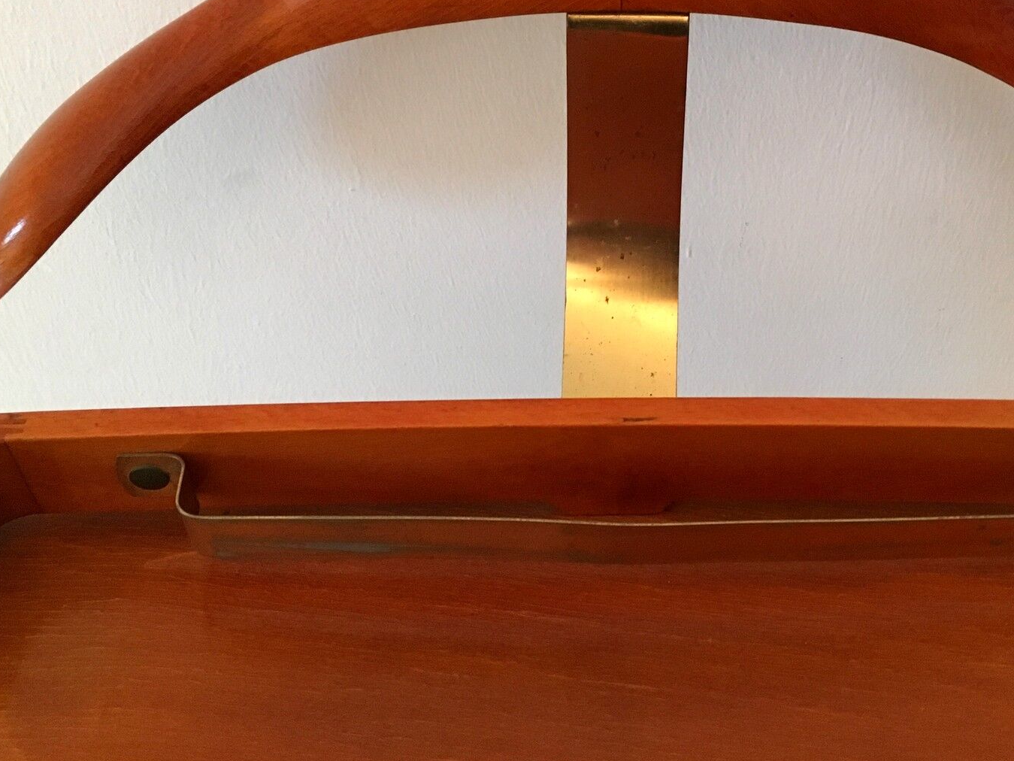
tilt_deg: -45.8
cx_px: 611
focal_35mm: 43
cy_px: 209
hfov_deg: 43.6
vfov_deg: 33.1
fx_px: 1260
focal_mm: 4.15
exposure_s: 1/25
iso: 200
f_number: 2.2
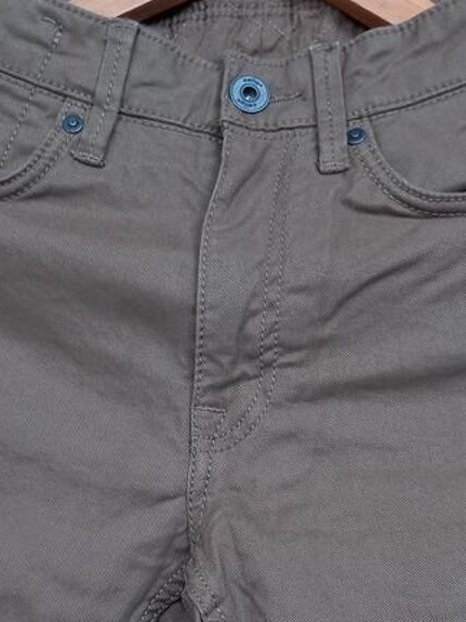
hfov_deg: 25.2
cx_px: 231
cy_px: 561
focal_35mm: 58
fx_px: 1041
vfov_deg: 31.7
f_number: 2
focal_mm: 4.6
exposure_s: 1/60
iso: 125
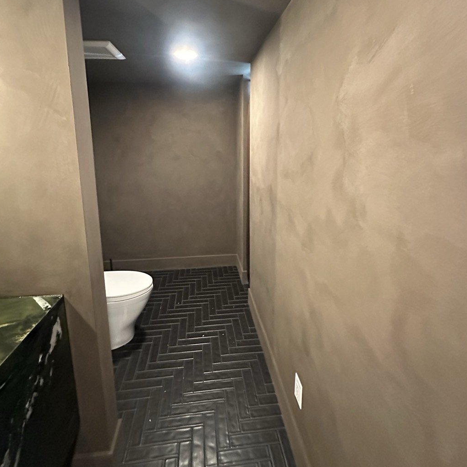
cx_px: 229
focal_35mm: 17
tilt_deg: -8.9
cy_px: 186
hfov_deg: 84.0
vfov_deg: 82.9
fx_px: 259
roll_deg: -0.5
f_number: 2.2
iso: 1250
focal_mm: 2.22
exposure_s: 1/60
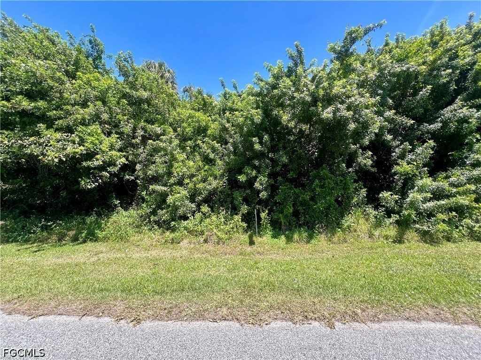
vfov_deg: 89.9
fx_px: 181
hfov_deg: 106.2
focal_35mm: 13
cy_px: 180
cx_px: 240
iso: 32
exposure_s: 1/416
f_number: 1.8
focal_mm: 1.57
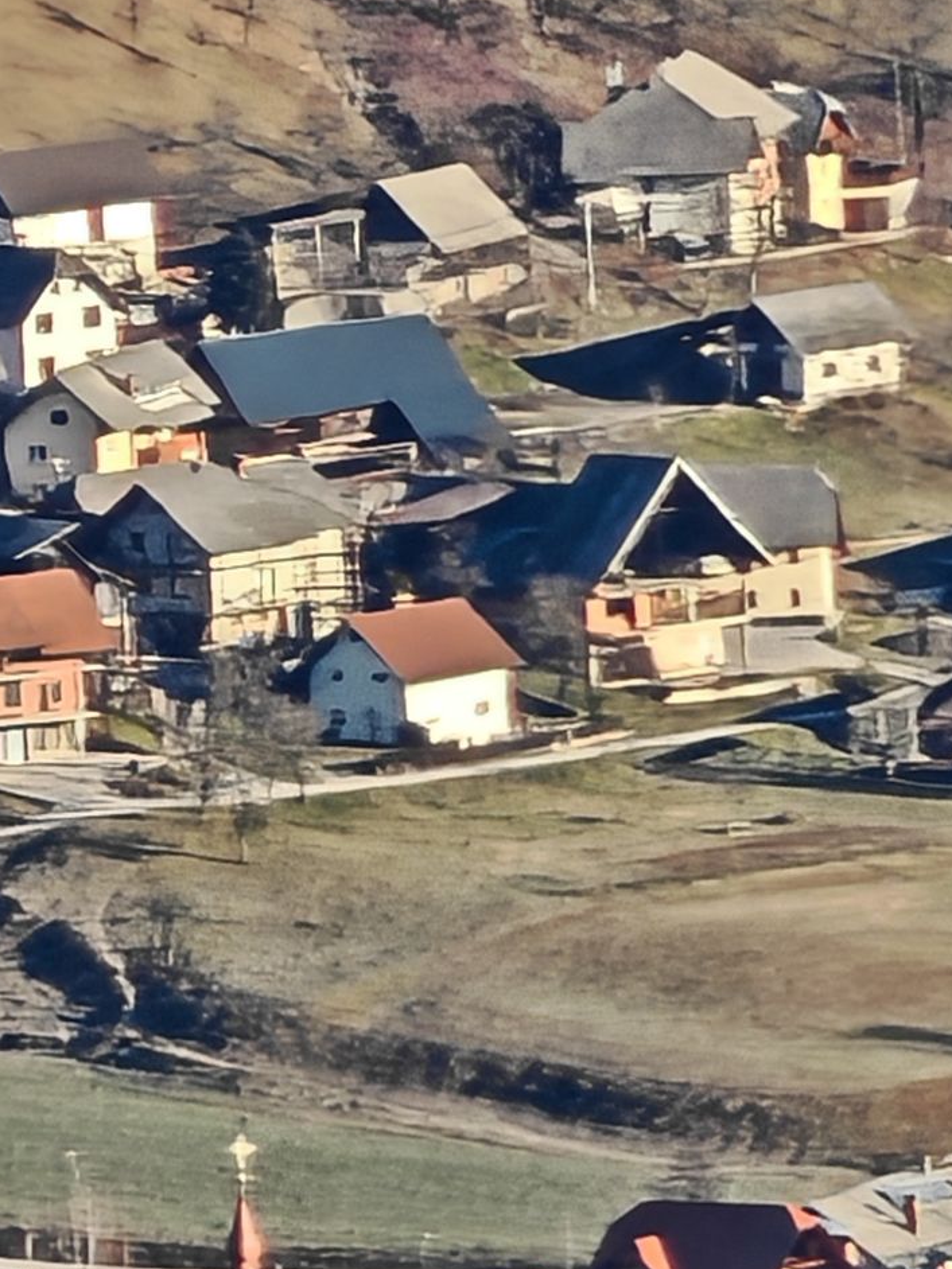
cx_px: 259
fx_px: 50101
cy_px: 502
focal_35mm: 1366
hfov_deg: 1.1
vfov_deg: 1.5
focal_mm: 15.38
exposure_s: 1/250
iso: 50
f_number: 2.6
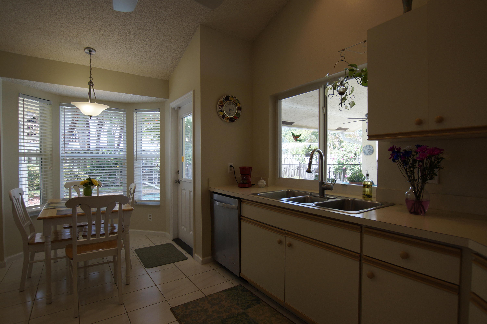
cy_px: 162
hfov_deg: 90.0
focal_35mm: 18
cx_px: 244
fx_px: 243
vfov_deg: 67.3
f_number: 4
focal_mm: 12
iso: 320
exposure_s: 1/160
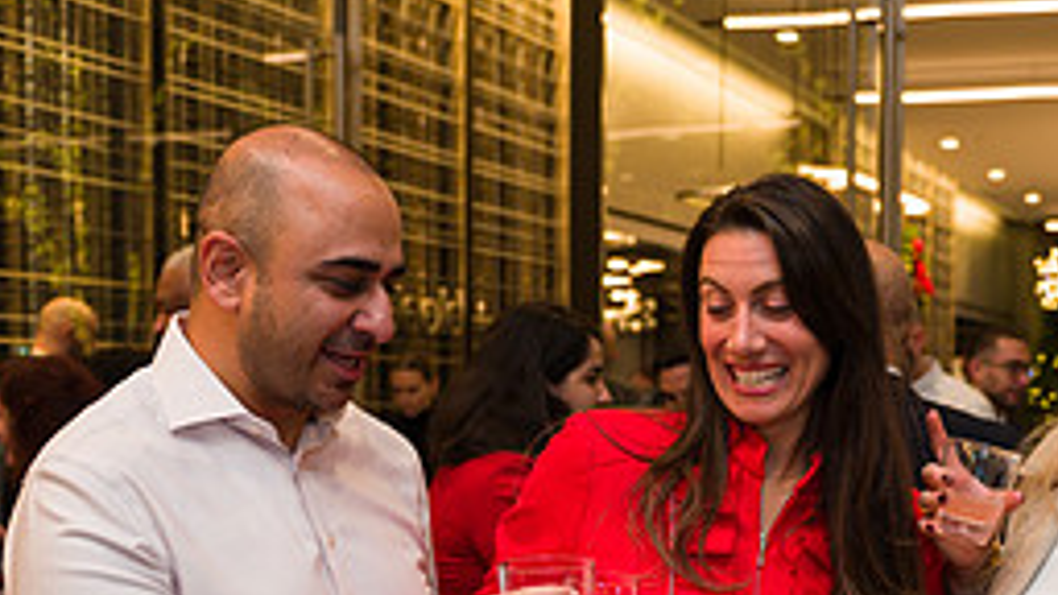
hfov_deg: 35.8
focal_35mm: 57
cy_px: 541
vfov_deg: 20.6
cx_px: 794
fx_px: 1599
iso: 400
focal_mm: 24
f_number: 3.2
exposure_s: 1/160
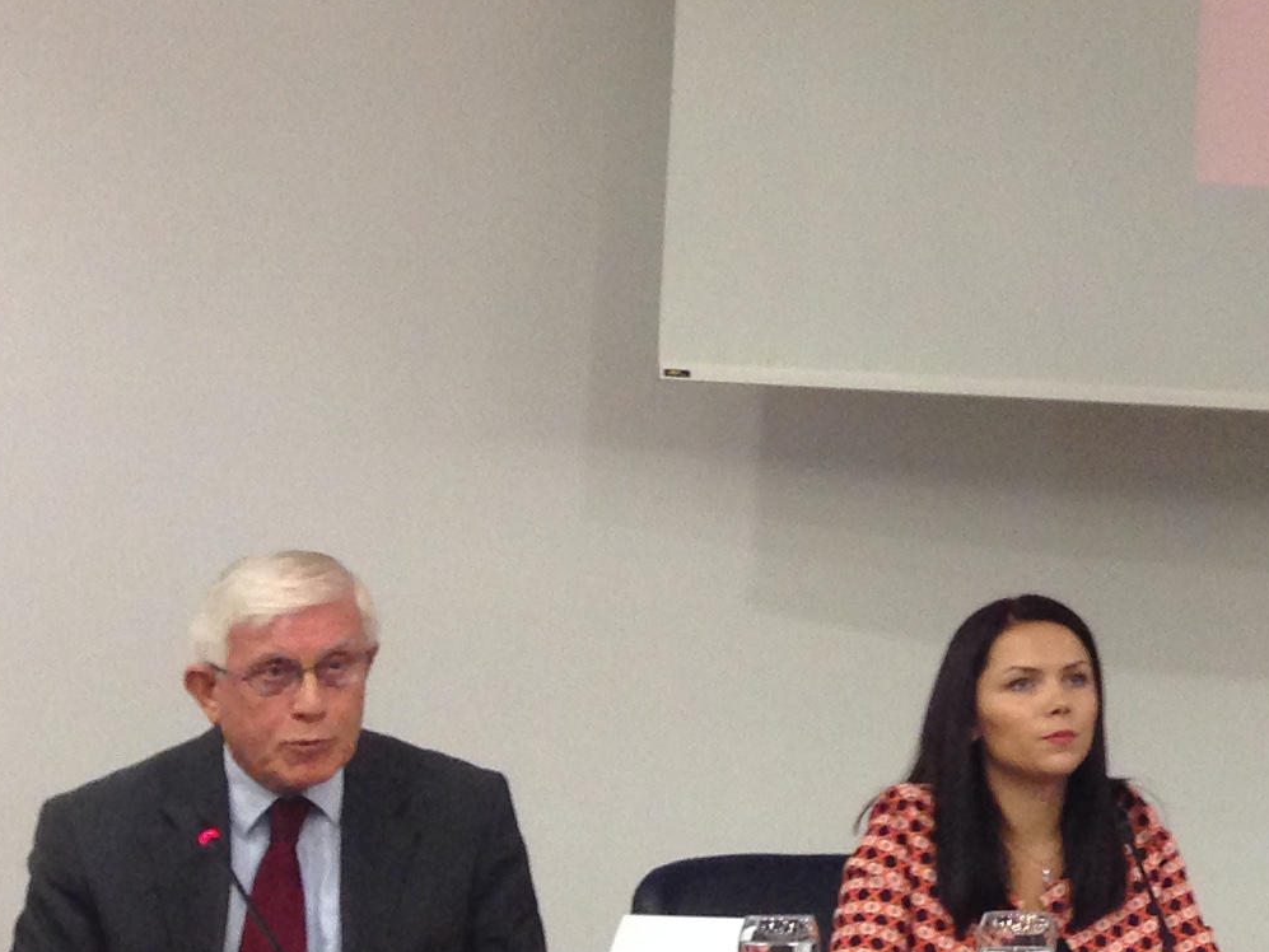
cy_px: 79
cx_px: 1633
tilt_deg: +7.7
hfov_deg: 17.2
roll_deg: -0.4
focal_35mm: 108
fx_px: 3960
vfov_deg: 13.6
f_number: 2.4
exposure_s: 1/20
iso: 125
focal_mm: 4.12
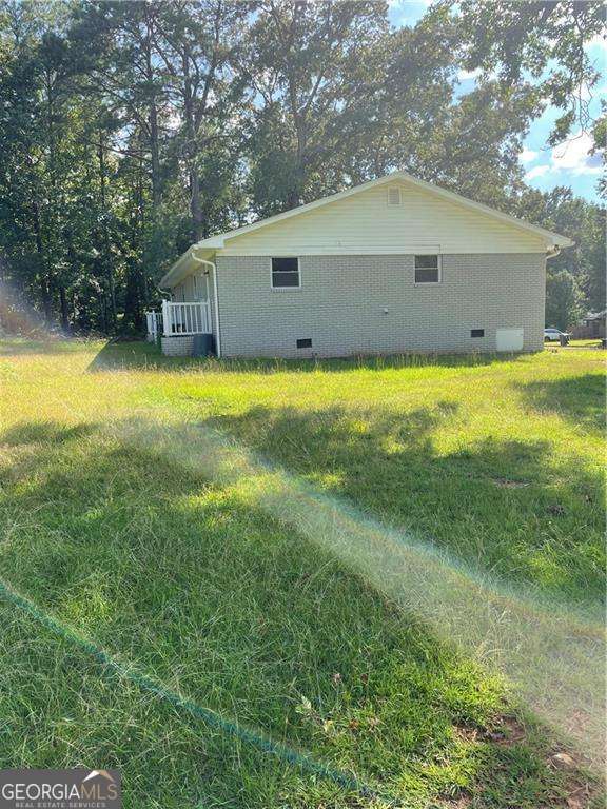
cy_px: 404
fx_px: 608
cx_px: 304
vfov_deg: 67.3
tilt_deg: -6.9
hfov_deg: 53.1
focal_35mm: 26
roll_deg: +2.3
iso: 32
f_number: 1.6
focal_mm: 4.2
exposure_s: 1/940
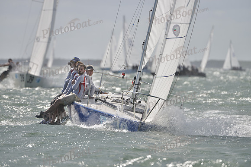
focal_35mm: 400
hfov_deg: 5.2
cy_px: 84
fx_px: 2789
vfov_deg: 3.4
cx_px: 126
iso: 280
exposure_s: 1/2500
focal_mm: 400
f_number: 5.6
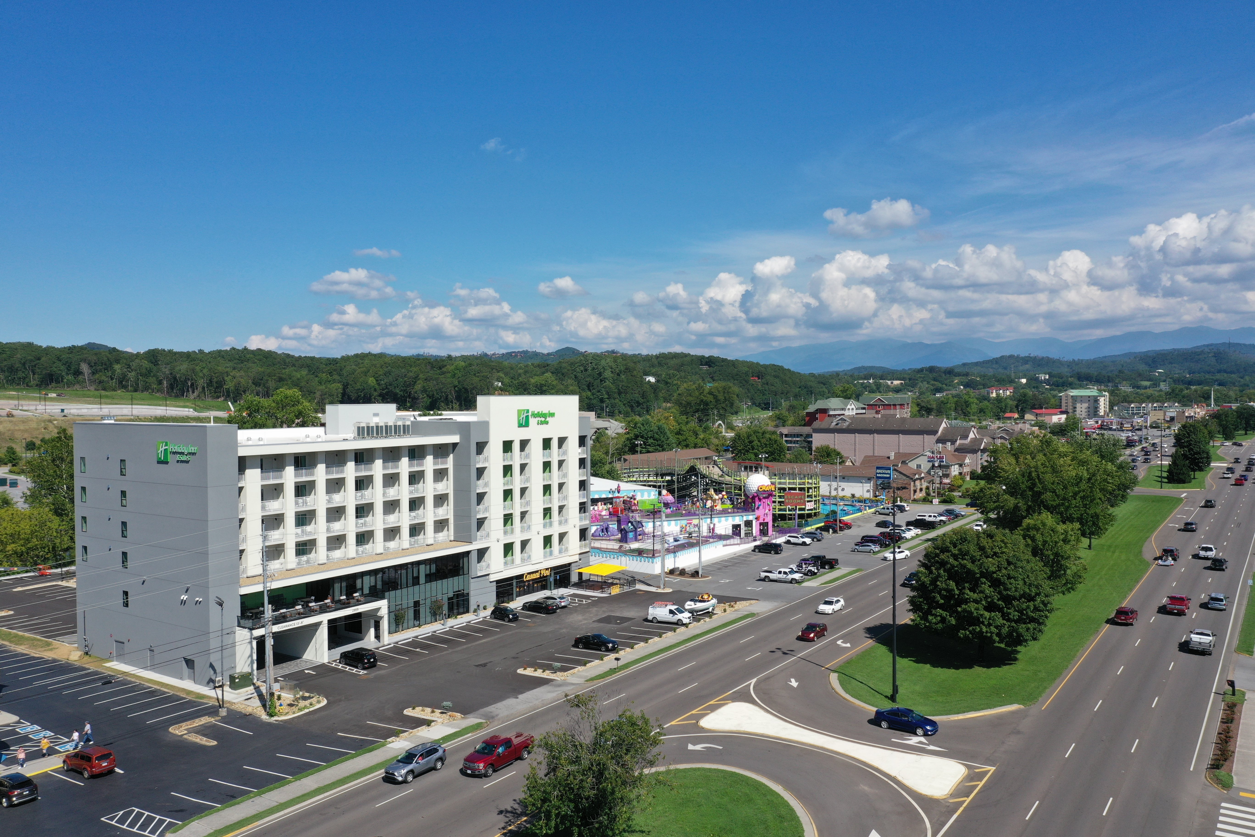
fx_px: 976
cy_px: 418
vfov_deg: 46.4
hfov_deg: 65.5
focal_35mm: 28
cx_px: 628
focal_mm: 10.26
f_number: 6.3
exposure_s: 1/500
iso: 100
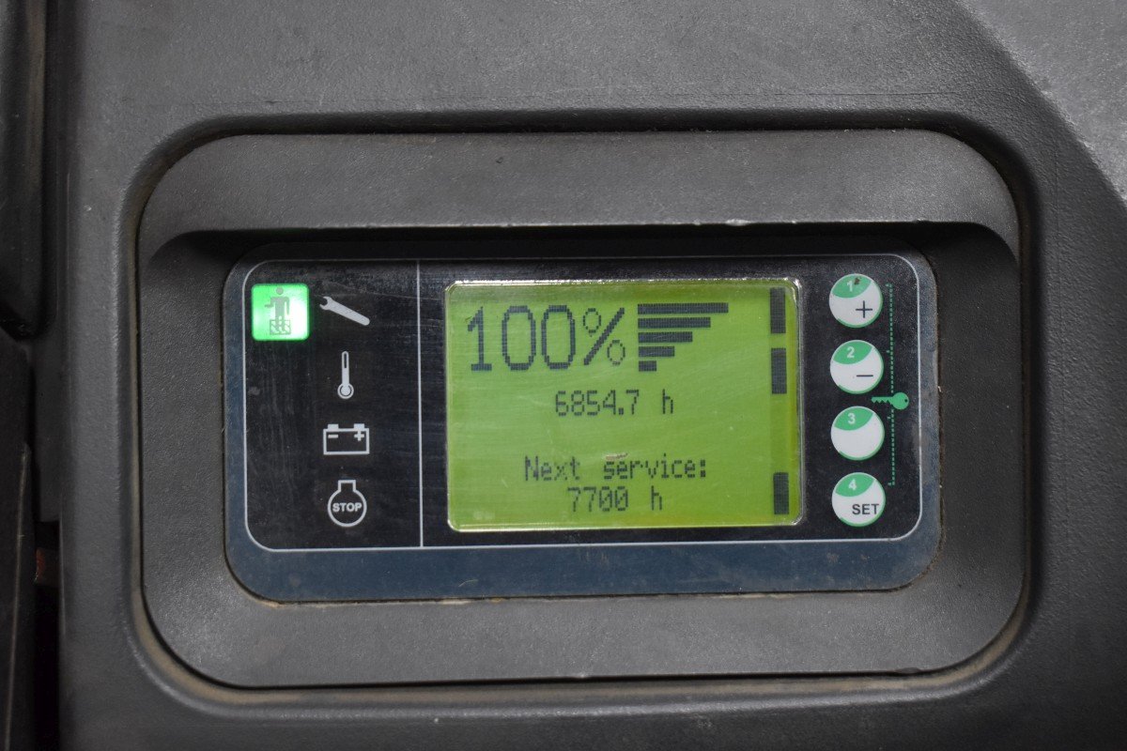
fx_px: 1972
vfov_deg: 21.6
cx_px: 564
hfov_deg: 31.9
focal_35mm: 63
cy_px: 376
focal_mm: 42
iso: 2000
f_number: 5
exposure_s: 1/60
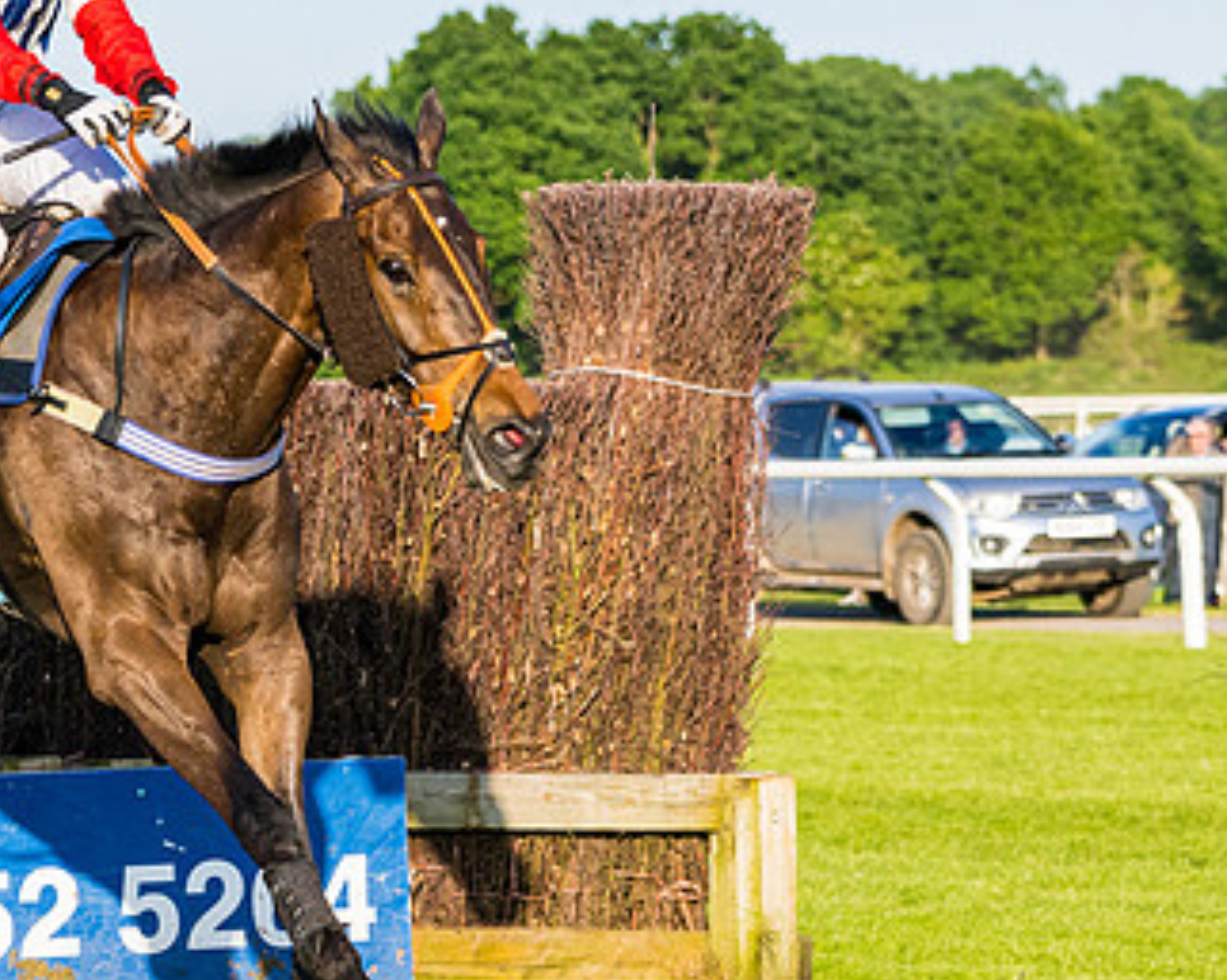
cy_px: 501
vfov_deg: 5.7
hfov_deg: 7.2
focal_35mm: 270
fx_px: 9796
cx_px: 488
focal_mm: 82
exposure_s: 1/2500
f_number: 4
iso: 400
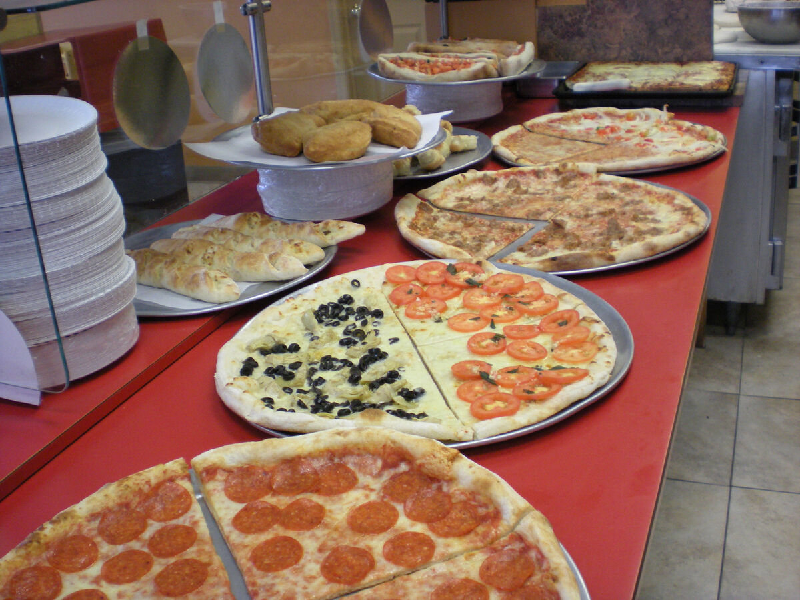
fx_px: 878
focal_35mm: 38
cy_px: 300
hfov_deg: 49.0
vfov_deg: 37.7
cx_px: 400
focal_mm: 6.3
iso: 200
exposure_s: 1/47.8
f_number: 3.1
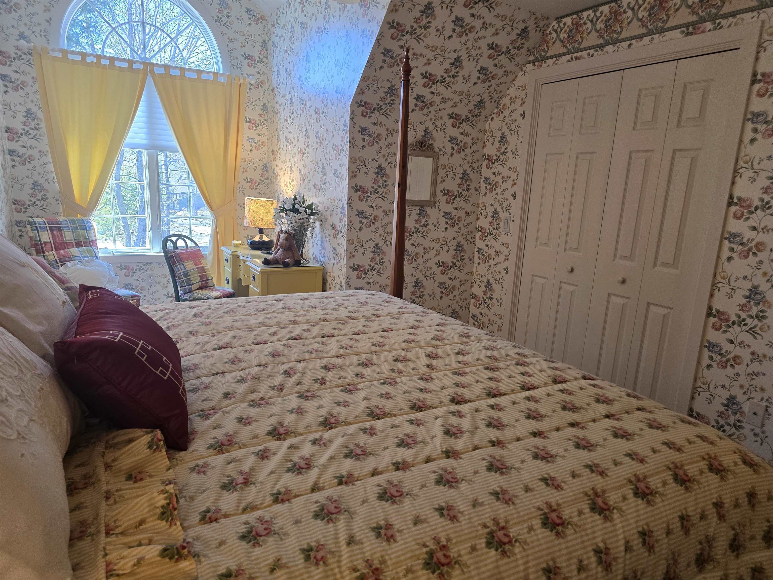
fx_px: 514
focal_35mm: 23
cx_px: 386
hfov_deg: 73.9
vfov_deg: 58.9
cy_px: 290
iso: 160
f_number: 1.7
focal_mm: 6.3
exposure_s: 1/120
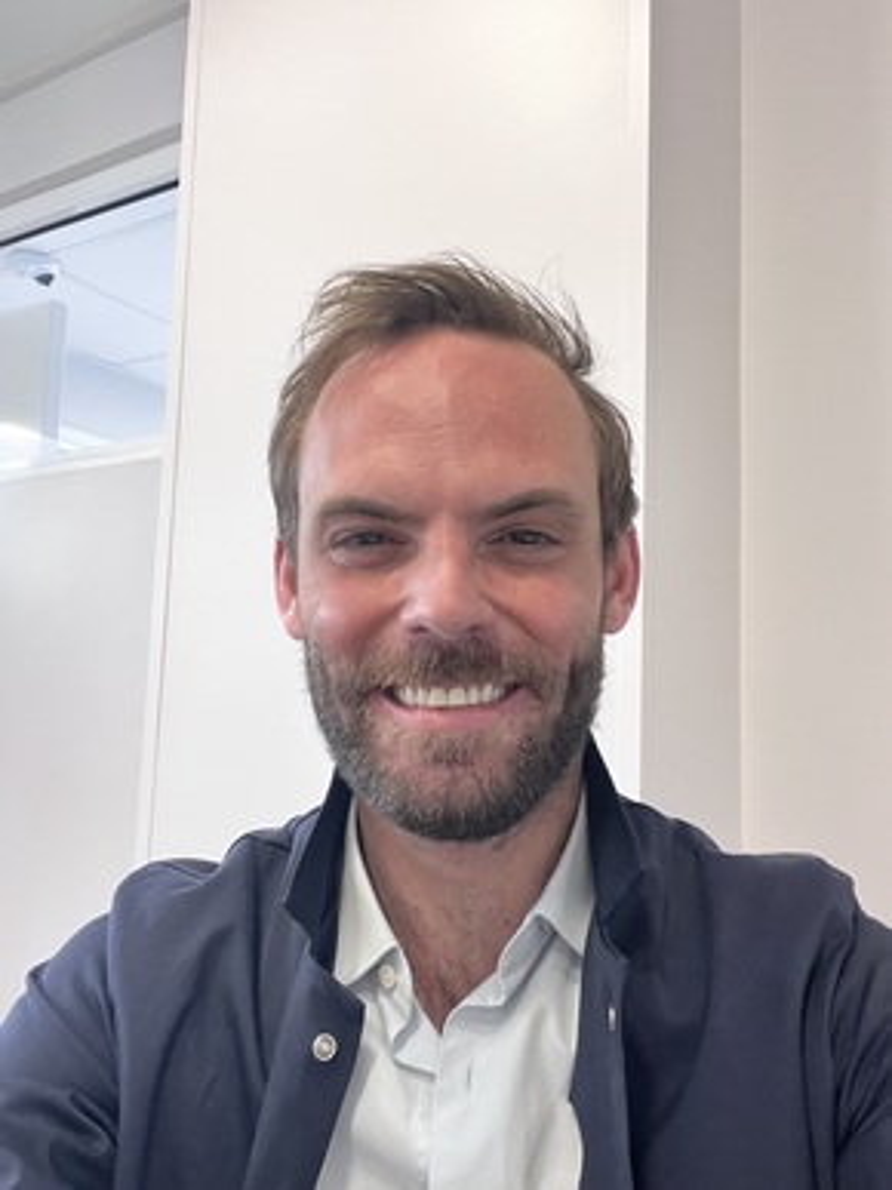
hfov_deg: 46.8
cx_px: 446
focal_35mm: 30
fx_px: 1031
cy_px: 595
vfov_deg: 60.0
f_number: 2.2
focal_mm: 2.71
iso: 160
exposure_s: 1/50
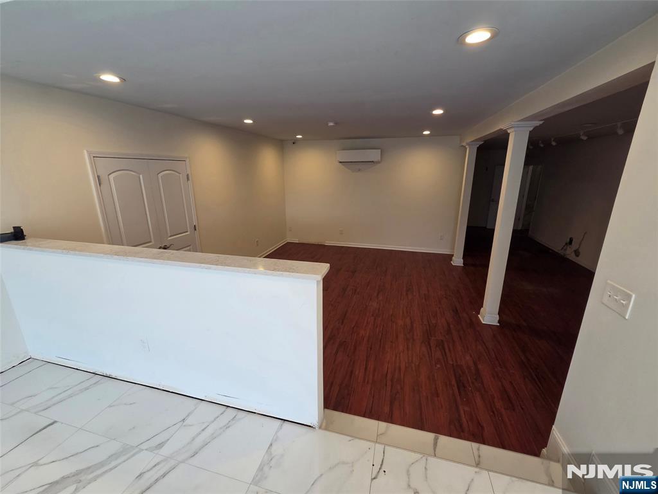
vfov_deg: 89.9
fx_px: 247
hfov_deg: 106.2
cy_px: 247
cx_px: 329
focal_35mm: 13
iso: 250
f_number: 2.2
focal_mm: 2.2
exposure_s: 1/120
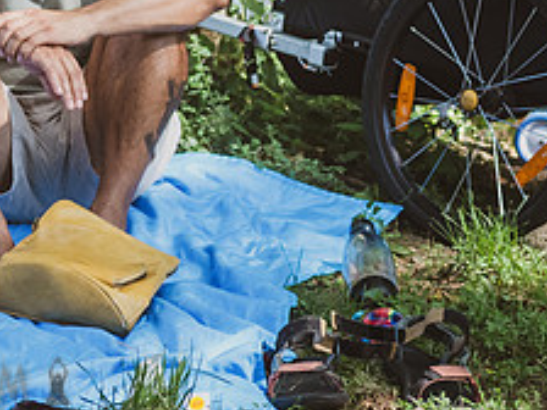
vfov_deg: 4.6
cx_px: -297
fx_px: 5104
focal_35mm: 323
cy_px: -92
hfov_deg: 6.1
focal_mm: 92
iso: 1600
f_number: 4
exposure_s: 1/640
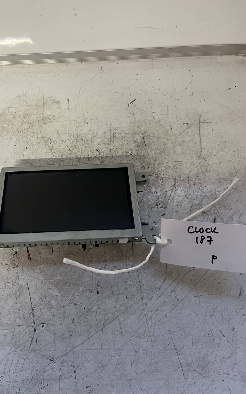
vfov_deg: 66.5
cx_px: 98
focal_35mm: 28
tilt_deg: -71.2
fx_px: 300
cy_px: 196
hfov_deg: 44.3
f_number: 1.6
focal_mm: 5.1
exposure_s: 1/50
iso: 125
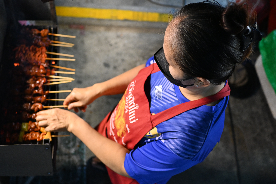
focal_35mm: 42
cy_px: 92
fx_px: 322
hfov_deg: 46.4
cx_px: 138
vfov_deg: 31.9
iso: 1400
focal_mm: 28
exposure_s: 1/125
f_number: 2.8
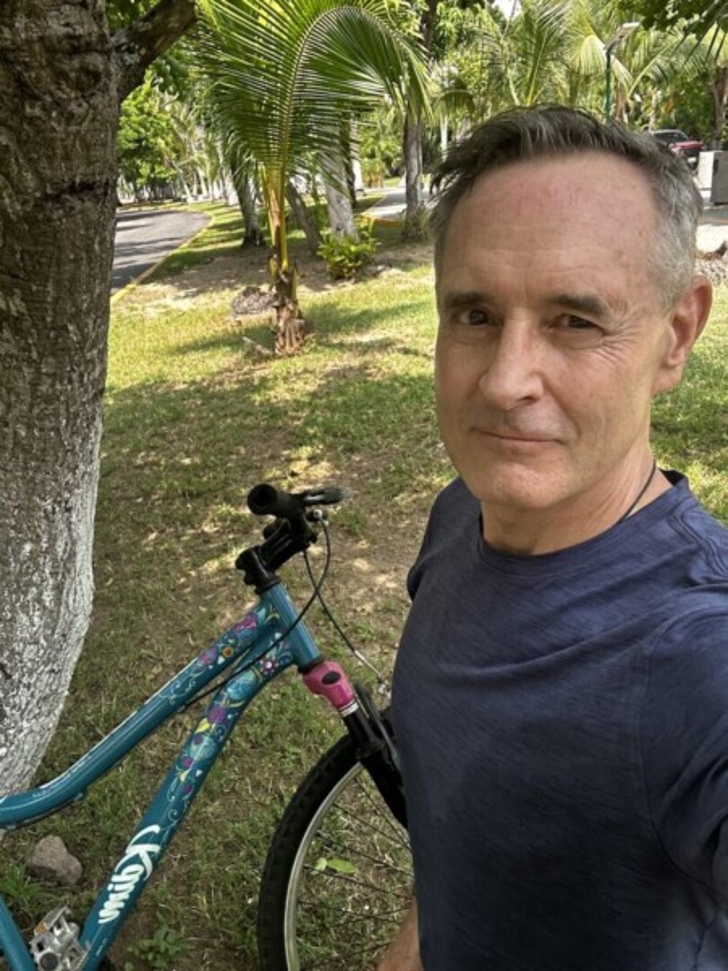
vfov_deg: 60.0
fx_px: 841
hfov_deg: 46.8
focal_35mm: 30
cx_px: 364
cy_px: 486
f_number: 1.9
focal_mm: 2.69
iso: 20
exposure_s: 1/121
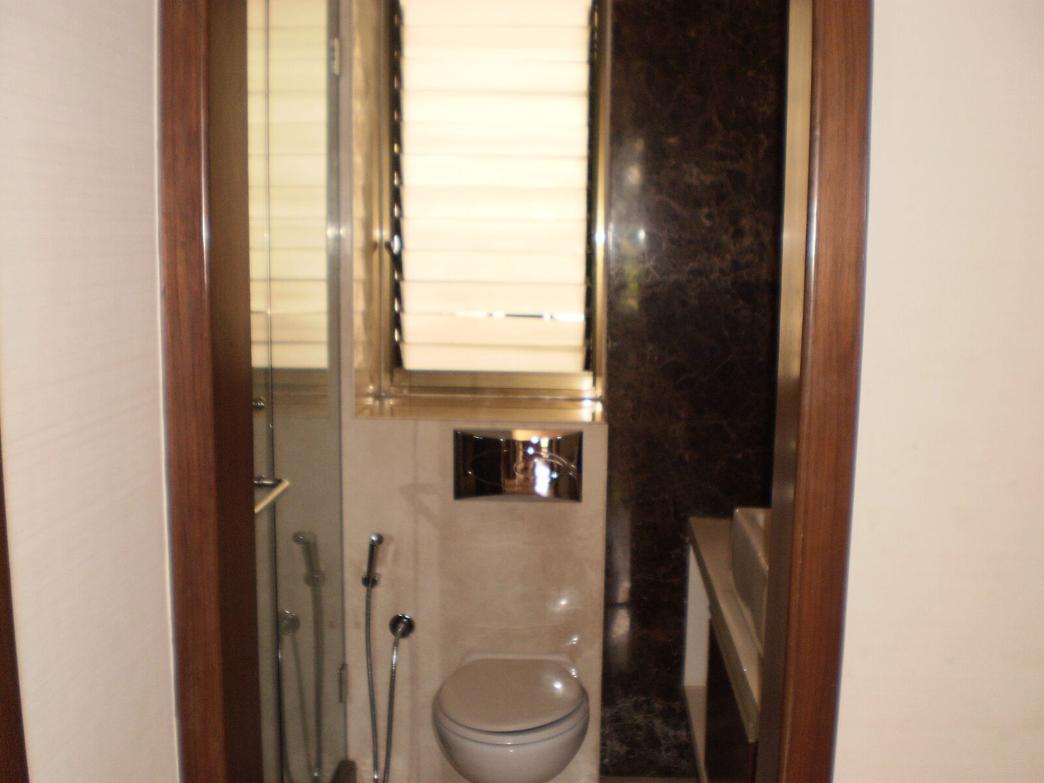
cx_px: 522
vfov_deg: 39.7
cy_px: 392
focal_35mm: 36
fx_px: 1086
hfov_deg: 51.4
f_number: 3.1
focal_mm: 6.3
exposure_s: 1/30
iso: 125
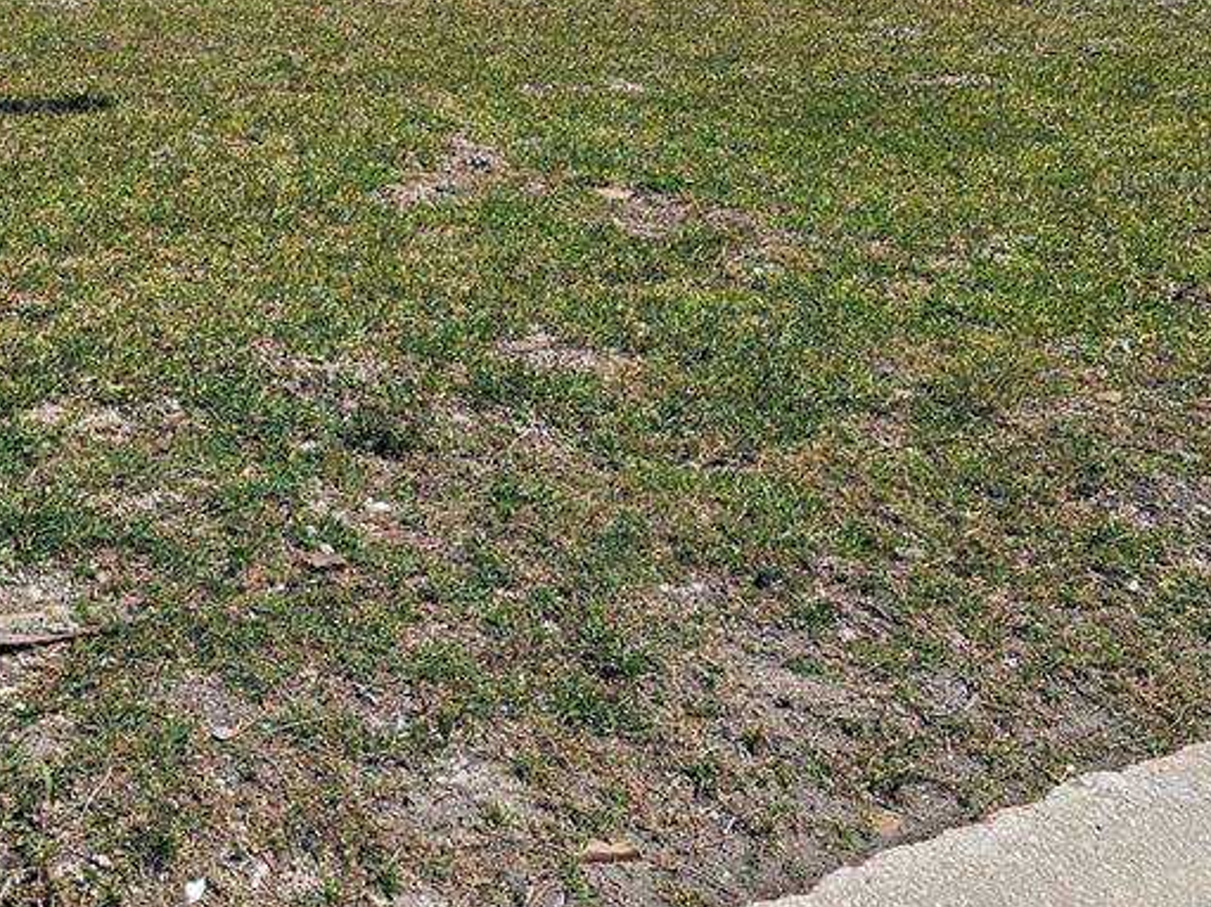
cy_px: 178
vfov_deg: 26.5
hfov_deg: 34.2
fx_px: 1889
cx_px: 204
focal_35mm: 54
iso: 10
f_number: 1.7
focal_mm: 6.3
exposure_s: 1/1182
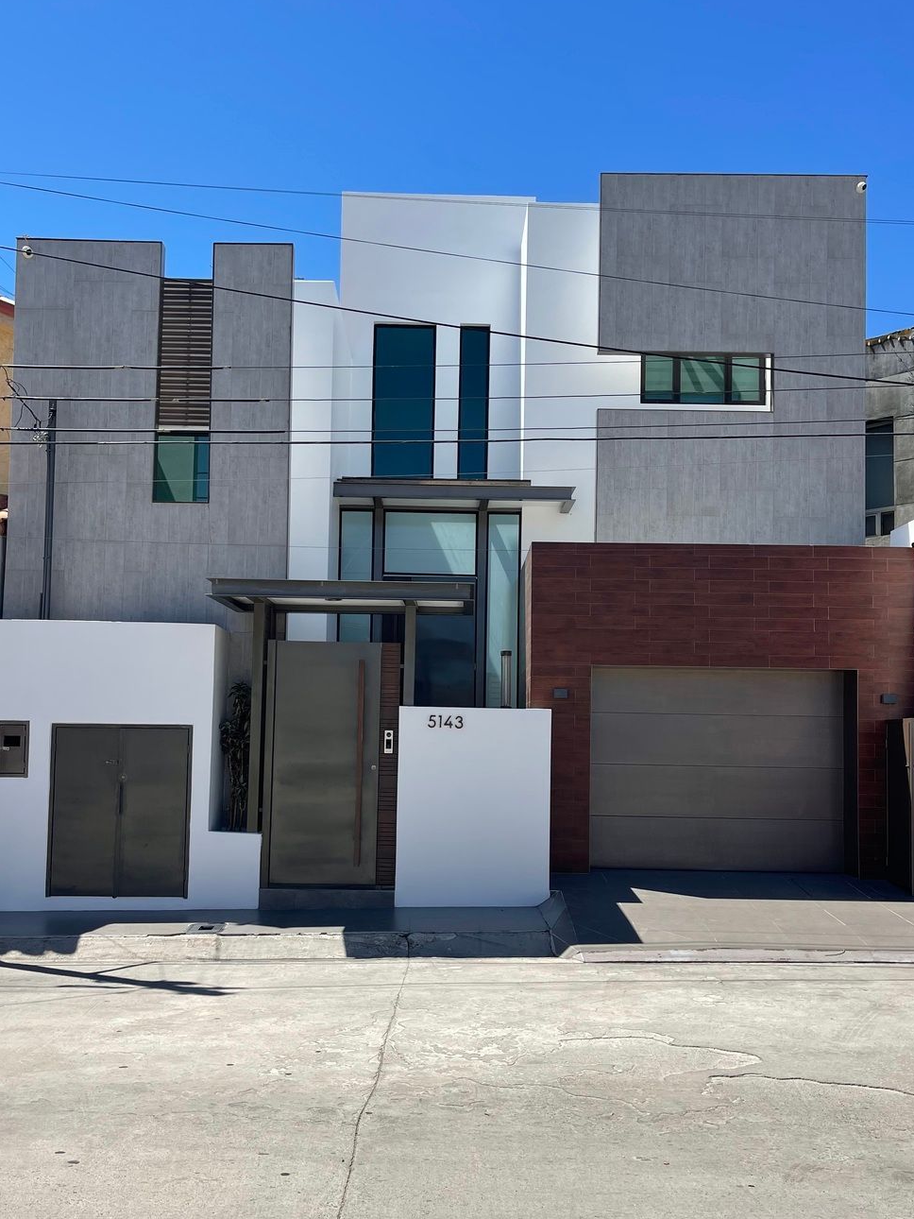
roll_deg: -1.1
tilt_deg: +4.3
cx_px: 444
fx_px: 1091
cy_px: 668
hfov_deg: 45.5
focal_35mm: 31
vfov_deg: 58.2
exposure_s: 1/3788
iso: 32
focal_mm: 5.1
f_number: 1.6
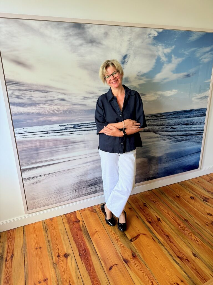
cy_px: 142
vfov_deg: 71.6
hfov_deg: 56.8
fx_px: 197
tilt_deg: -17.8
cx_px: 106
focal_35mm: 24
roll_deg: +1.9
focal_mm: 6.76
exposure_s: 1/75
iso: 200
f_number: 1.78
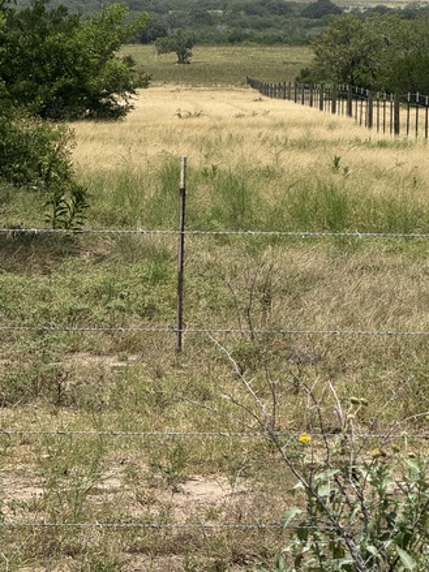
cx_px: 257
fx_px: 2893
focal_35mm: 175
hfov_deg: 8.5
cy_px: 194
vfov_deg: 11.3
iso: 50
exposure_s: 1/1969
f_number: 2.8
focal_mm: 15.66
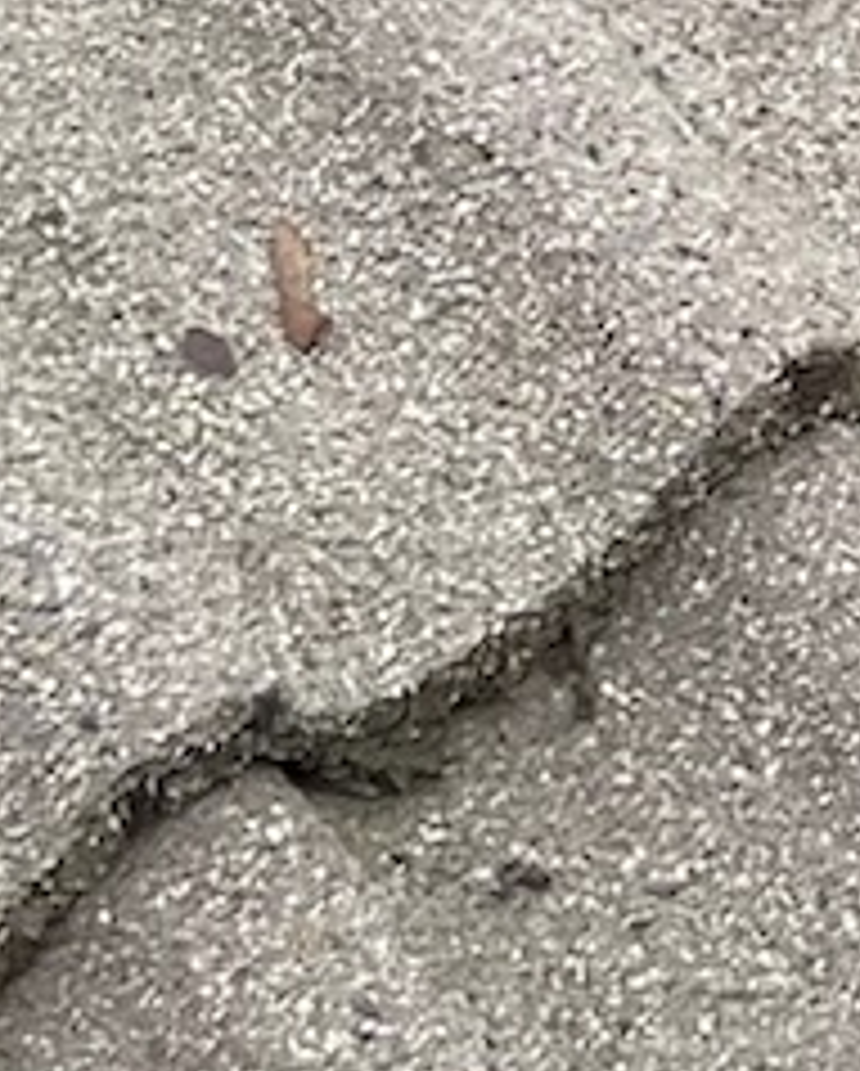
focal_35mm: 218
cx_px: 2603
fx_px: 6923
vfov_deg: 7.6
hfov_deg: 6.5
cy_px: -2344
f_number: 1.6
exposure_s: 1/988
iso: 32
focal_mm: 4.2
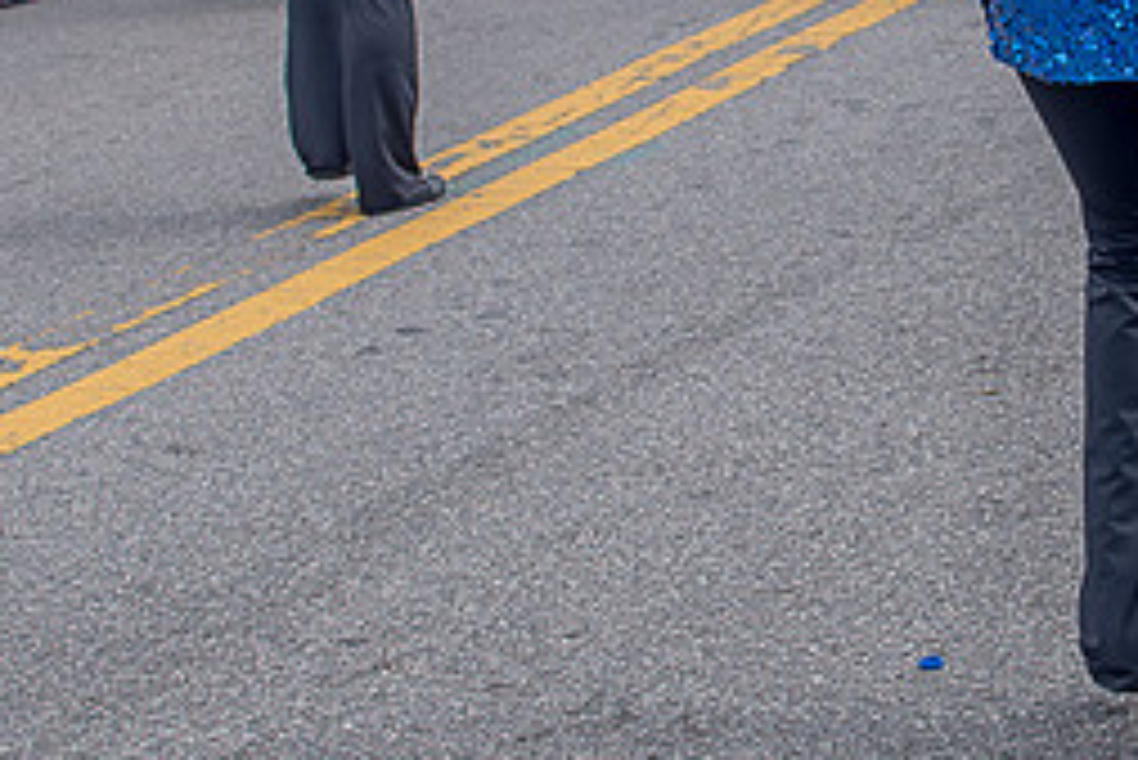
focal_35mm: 119
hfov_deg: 17.1
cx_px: 837
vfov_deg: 11.5
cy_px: 83
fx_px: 3764
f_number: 4
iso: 100
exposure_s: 1/500
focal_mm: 35
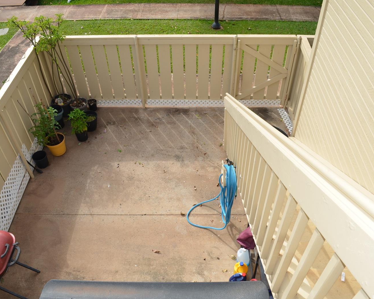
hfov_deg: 57.2
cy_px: 149
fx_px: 343
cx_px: 186
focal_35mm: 31
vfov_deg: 47.1
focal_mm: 18
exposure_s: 1/200
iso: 100
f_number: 7.1
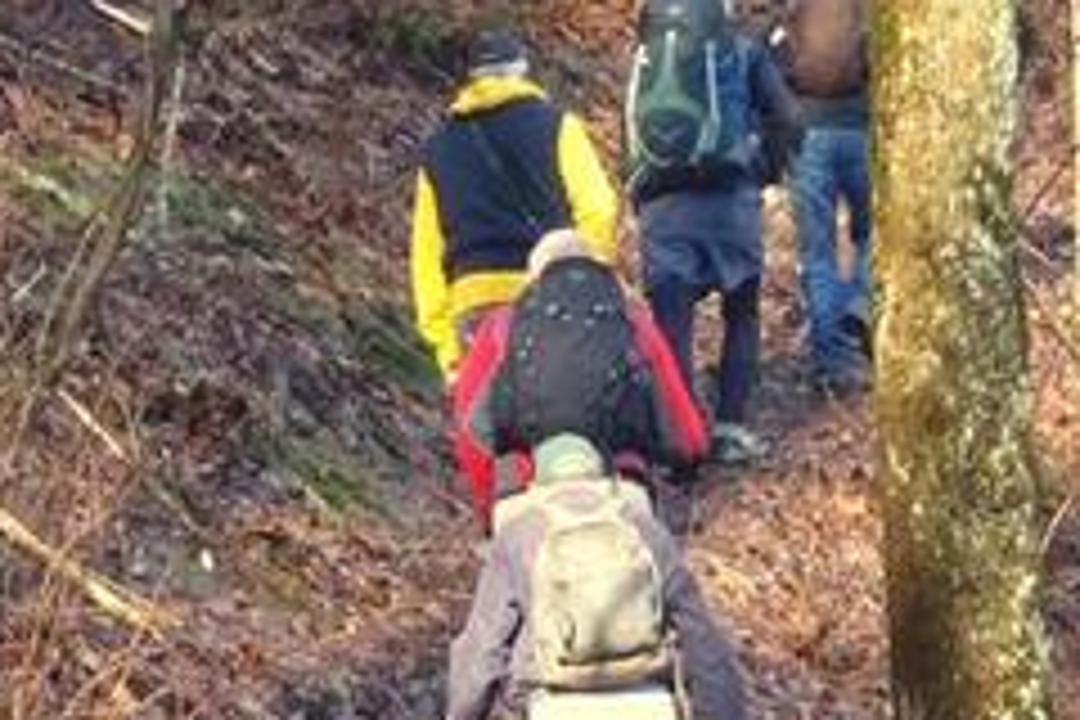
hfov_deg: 5.5
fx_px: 11249
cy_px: 927
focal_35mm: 375
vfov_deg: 3.7
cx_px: 274
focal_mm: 22.79
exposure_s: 1/80
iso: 400
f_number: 5.7
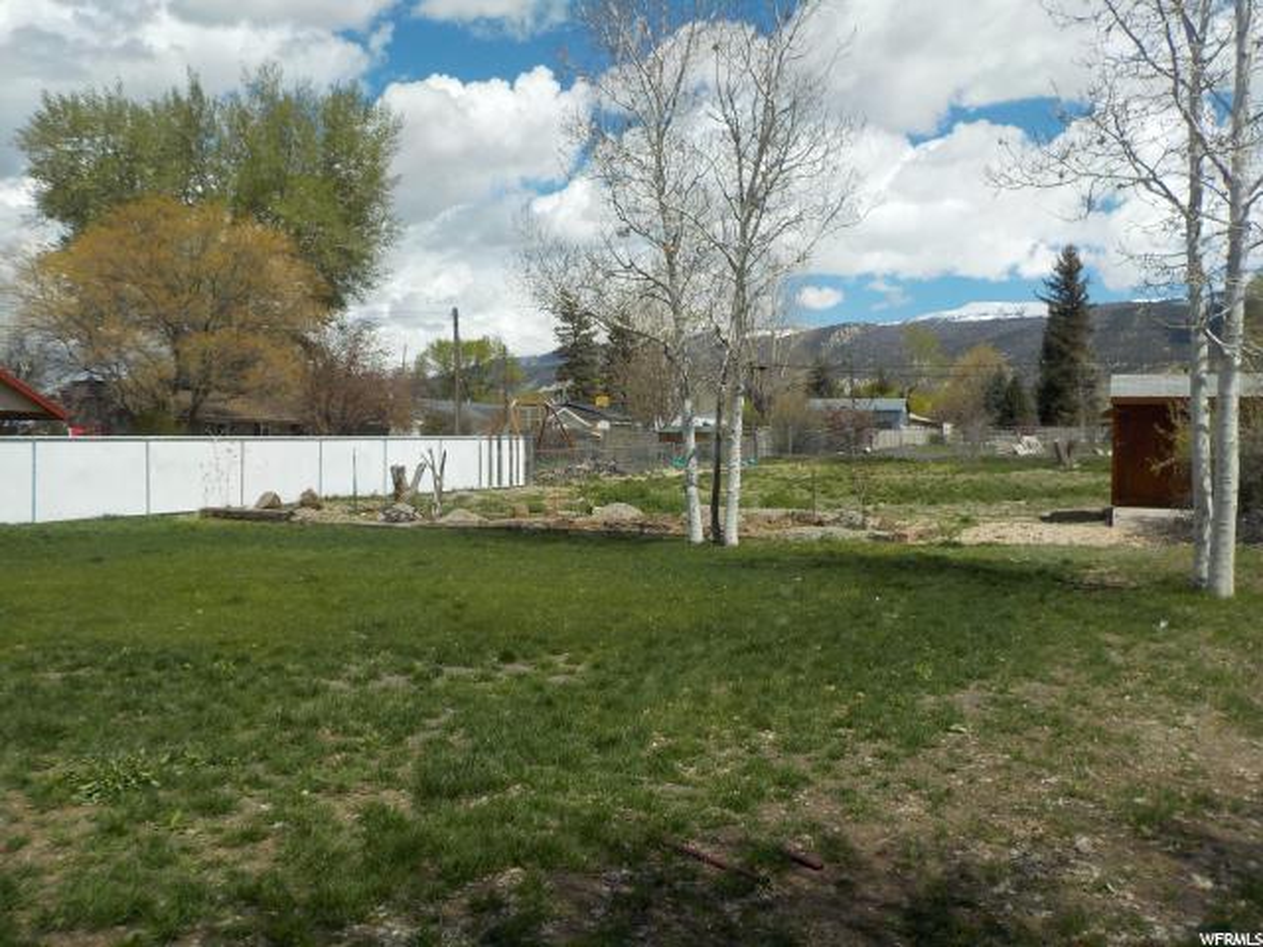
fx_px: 1095
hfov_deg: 60.0
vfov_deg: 46.8
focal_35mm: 30
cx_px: 632
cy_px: 474
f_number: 6.6
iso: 125
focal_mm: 4.1
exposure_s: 1/640
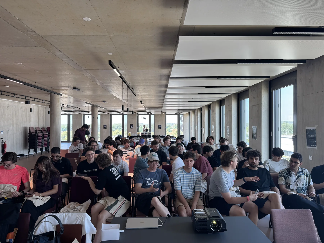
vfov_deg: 56.8
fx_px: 225
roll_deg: +1.2
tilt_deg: +0.6
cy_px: 122
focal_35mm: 24
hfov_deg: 71.6
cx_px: 162
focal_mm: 6.76
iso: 100
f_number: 1.78
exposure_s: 1/120
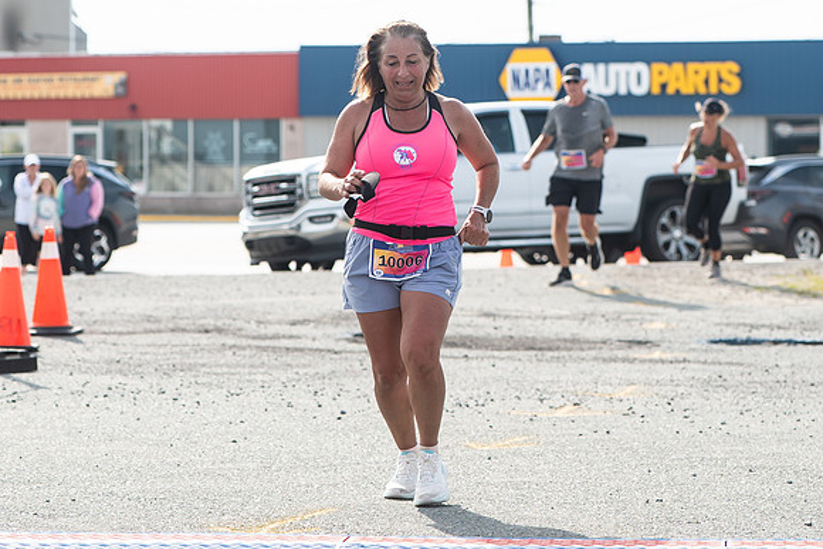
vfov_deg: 8.3
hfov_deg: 12.5
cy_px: 81
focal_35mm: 164
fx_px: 3758
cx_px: 412
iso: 250
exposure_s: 1/1600
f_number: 4.5
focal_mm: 86
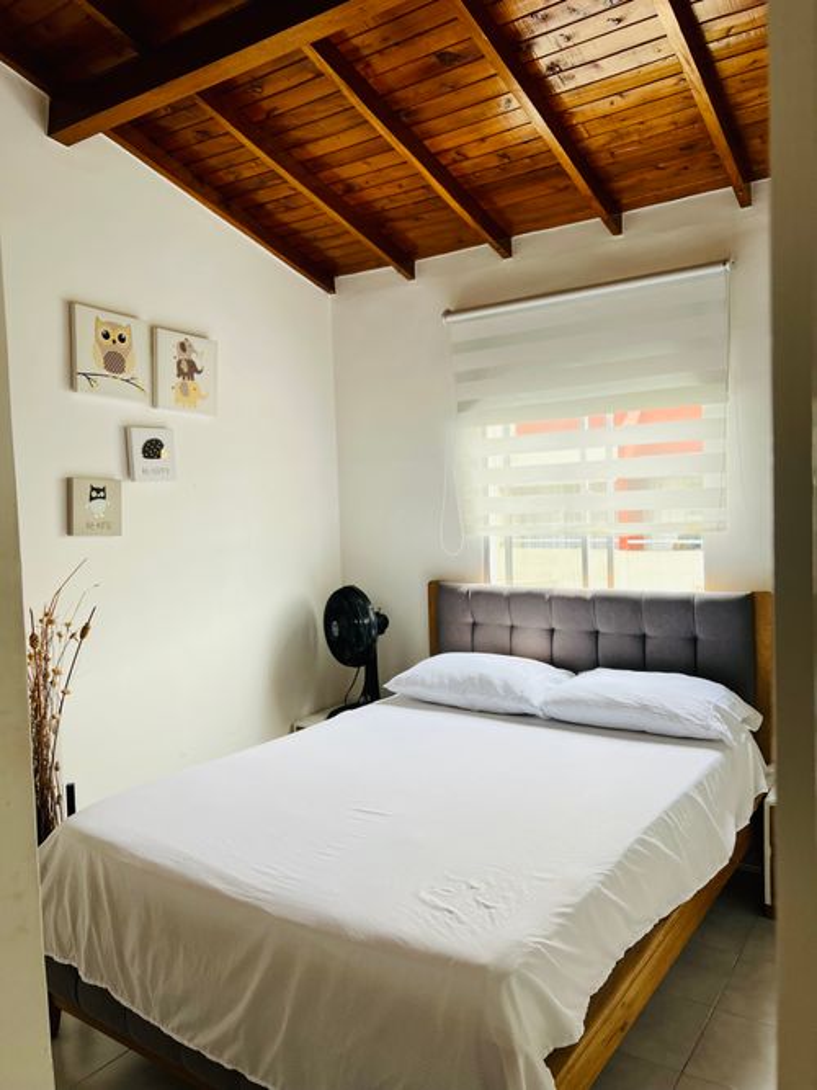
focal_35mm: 26
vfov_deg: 67.3
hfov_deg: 53.0
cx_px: 408
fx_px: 818
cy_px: 545
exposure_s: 1/258
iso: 40
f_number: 1.5
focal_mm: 5.7
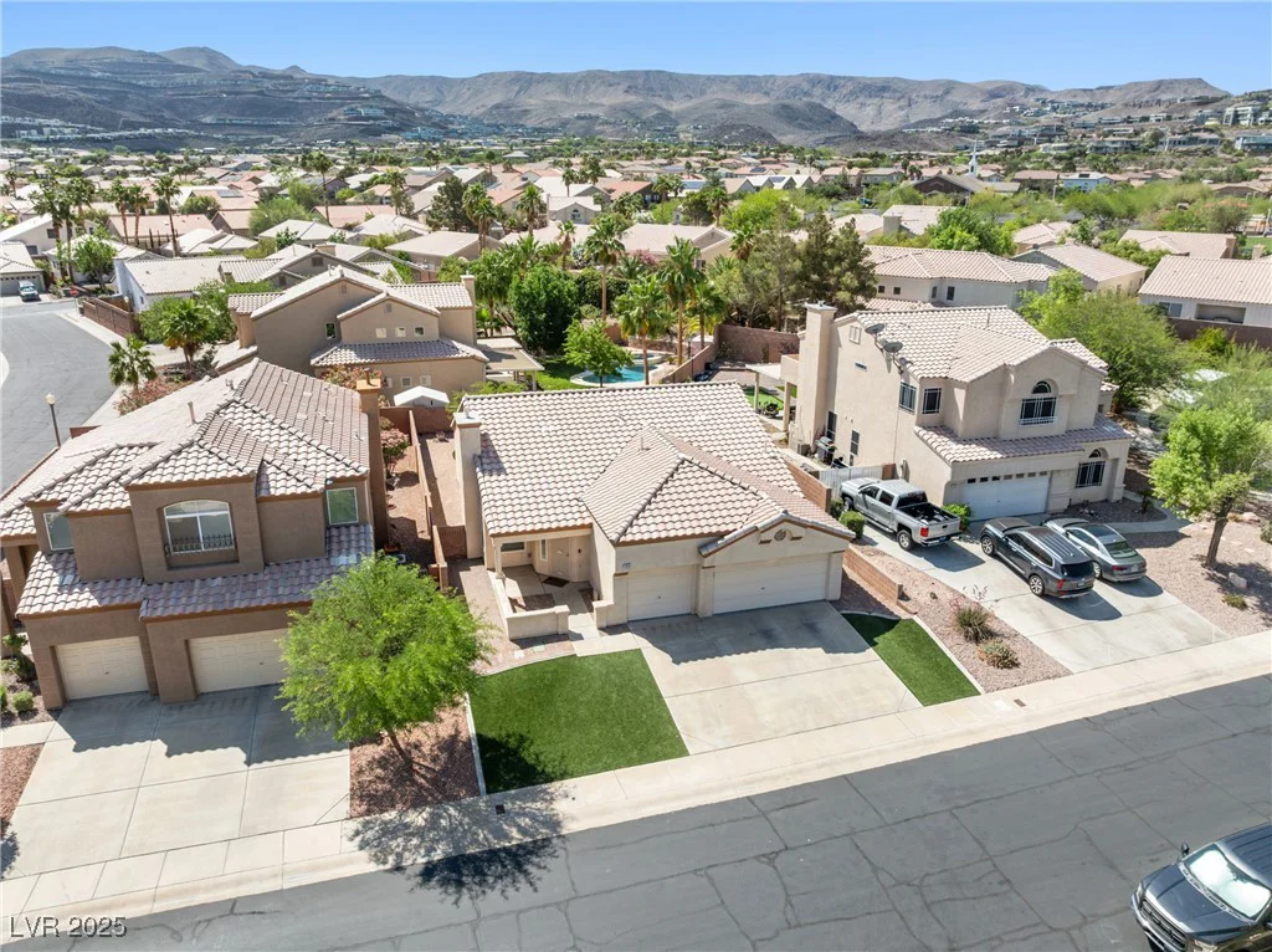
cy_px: 476
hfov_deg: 71.6
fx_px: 881
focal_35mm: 24
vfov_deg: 56.7
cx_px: 636
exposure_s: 1/240
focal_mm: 12.29
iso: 100
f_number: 2.8
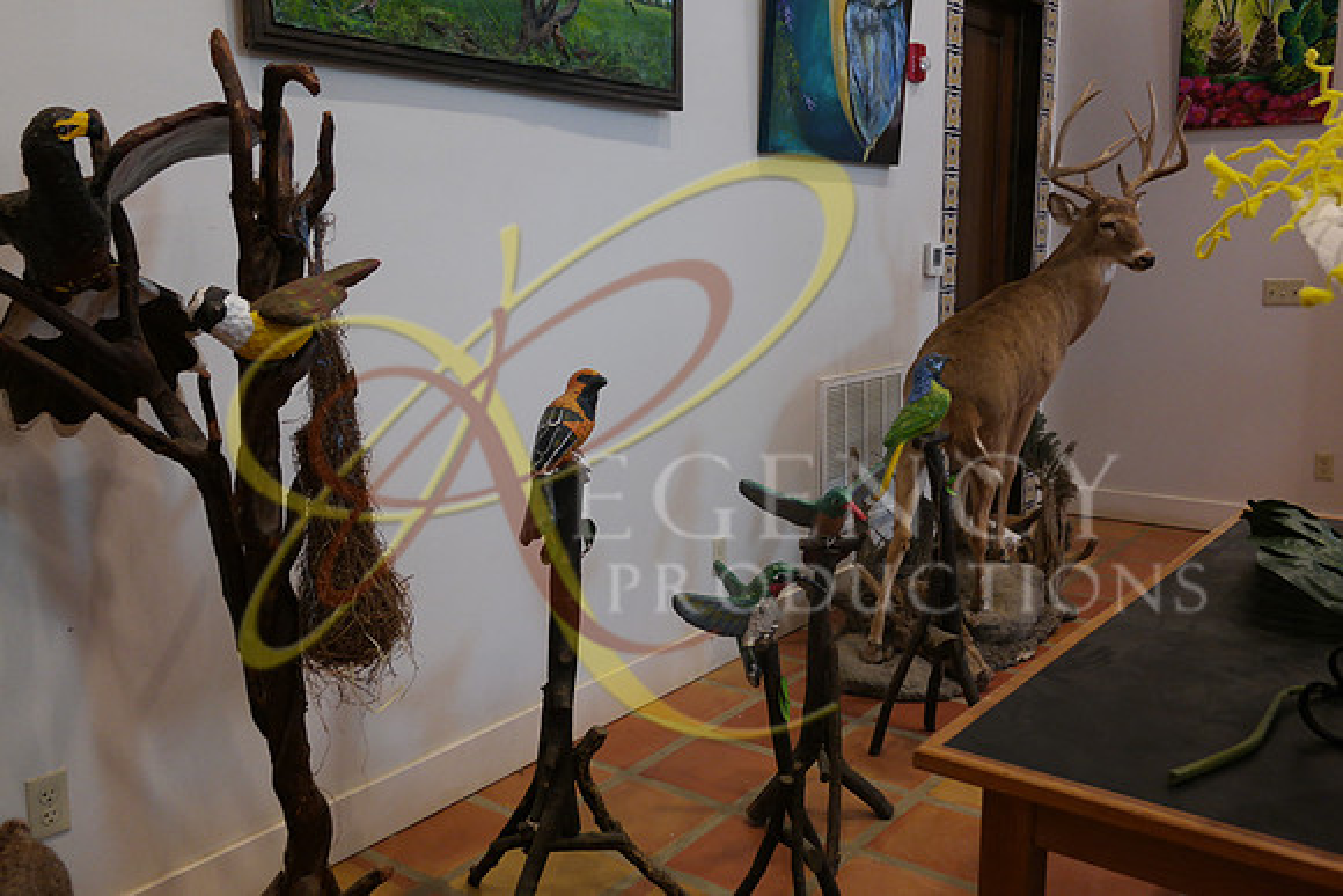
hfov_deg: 61.9
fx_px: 1119
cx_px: 672
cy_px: 448
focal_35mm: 30
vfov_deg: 43.6
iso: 800
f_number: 3.5
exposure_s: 1/40
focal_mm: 20
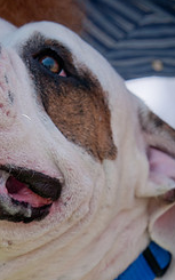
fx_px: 1840
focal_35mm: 241
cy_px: 207
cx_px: 42
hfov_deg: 5.4
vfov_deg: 8.7
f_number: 5.6
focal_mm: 86
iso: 200
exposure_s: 1/500
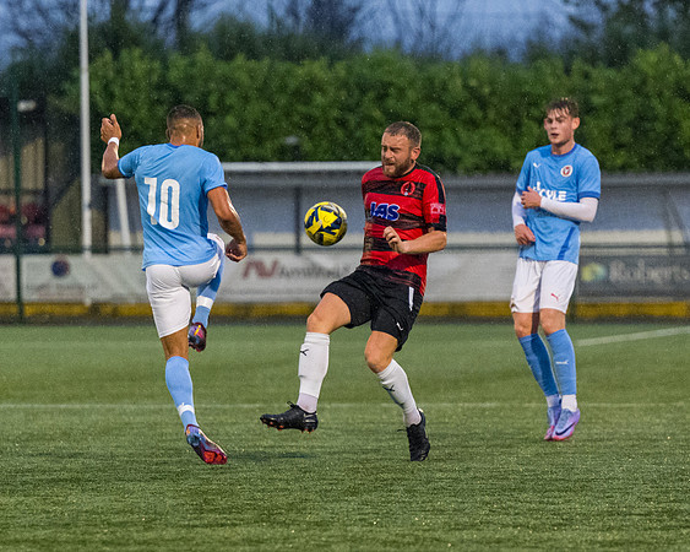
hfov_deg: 5.1
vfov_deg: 4.1
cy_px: 379
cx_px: 441
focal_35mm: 379
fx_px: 7731
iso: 4000
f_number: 2.8
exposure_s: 1/1000
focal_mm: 155
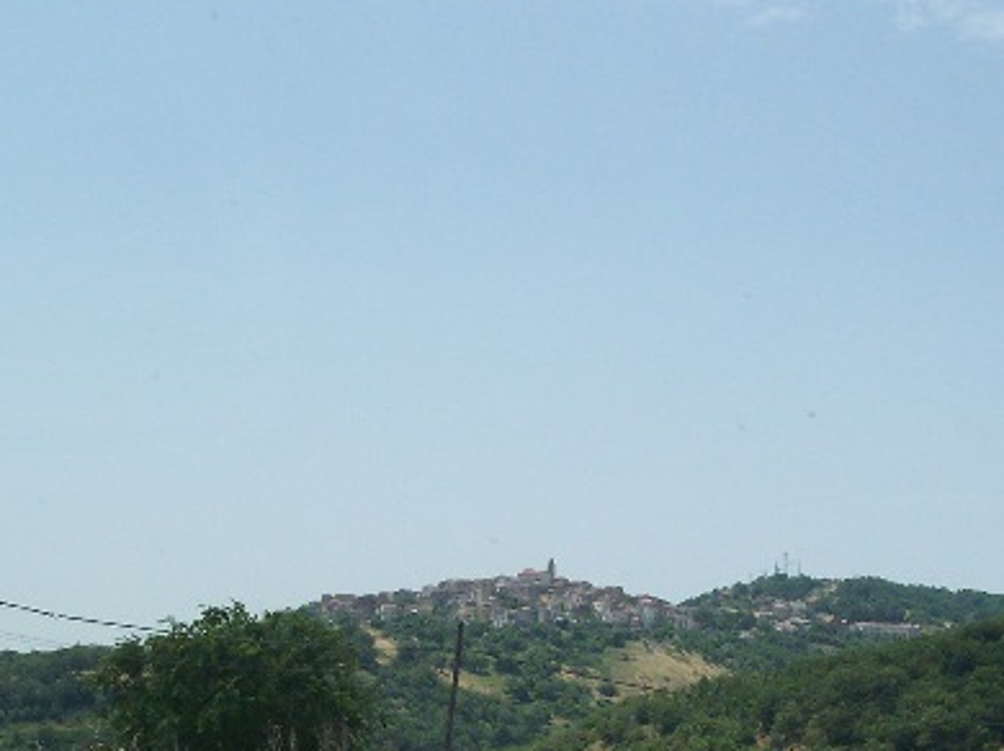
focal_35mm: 78
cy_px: 579
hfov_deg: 25.0
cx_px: 510
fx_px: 2261
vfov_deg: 18.7
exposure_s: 1/700
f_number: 4.8
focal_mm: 8
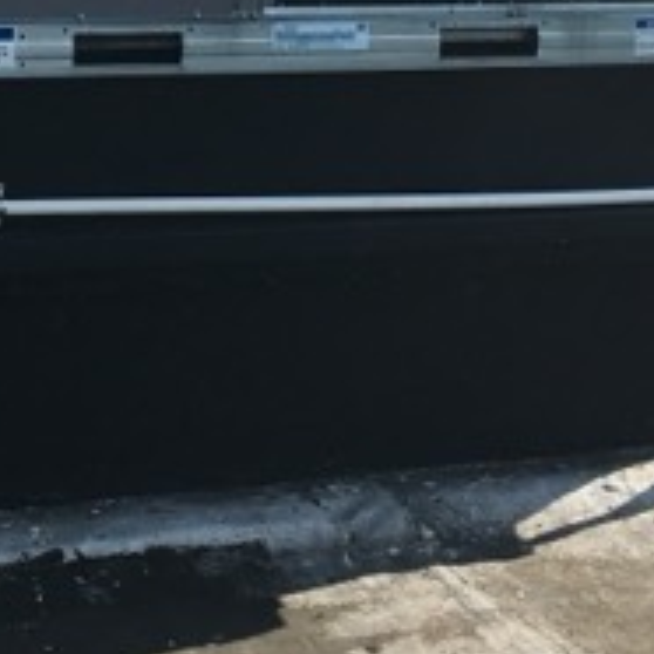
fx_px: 2351
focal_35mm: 110
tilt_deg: -7.6
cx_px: 91
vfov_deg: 15.5
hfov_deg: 15.7
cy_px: -28
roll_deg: -2.2
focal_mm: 4.15
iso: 25
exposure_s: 1/1972
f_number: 2.2
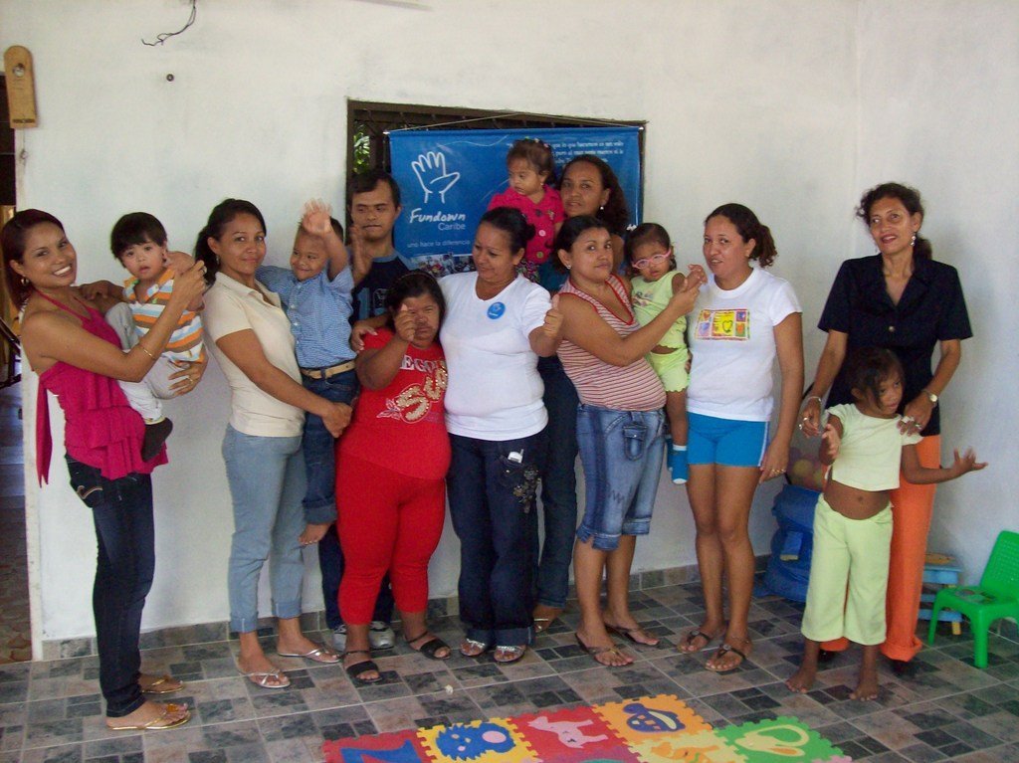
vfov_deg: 39.6
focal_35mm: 36
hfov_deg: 51.4
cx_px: 510
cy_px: 382
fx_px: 1059
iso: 200
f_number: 2.7
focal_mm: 6
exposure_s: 1/64
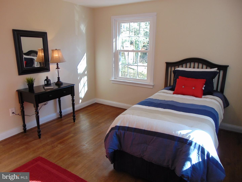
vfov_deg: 54.9
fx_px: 175
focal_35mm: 25
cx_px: 121
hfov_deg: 69.4
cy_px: 91
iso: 80
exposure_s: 1/30
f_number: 3
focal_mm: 4.5
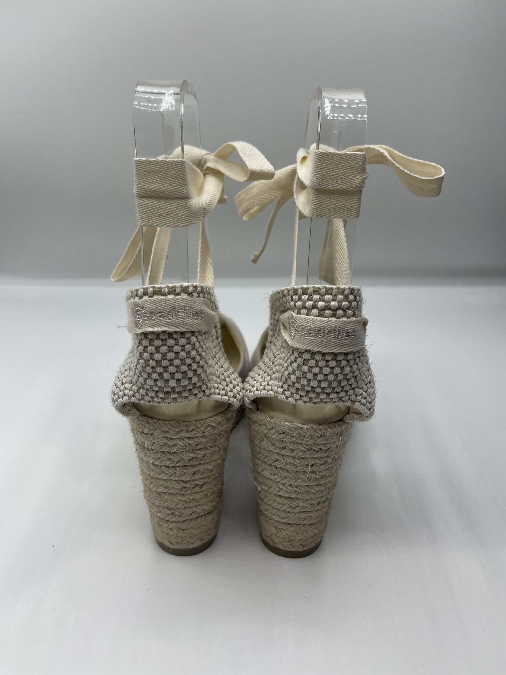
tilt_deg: -29.0
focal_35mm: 26
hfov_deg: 53.1
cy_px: 330
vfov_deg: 67.3
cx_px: 256
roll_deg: -0.4
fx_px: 507
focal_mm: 5.1
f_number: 1.6
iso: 32
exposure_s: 1/1087
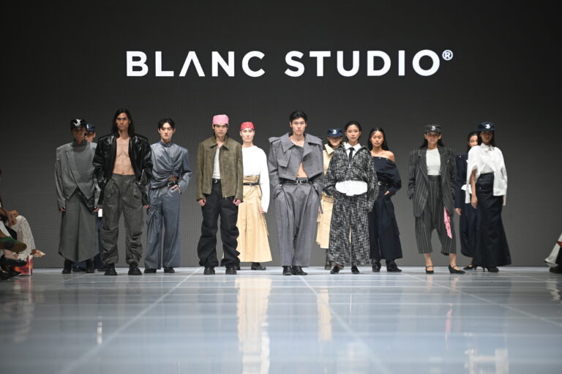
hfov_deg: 12.8
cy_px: 187
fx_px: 2496
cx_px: 281
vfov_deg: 8.6
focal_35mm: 160
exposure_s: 1/400
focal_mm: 160
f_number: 2.8
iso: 640
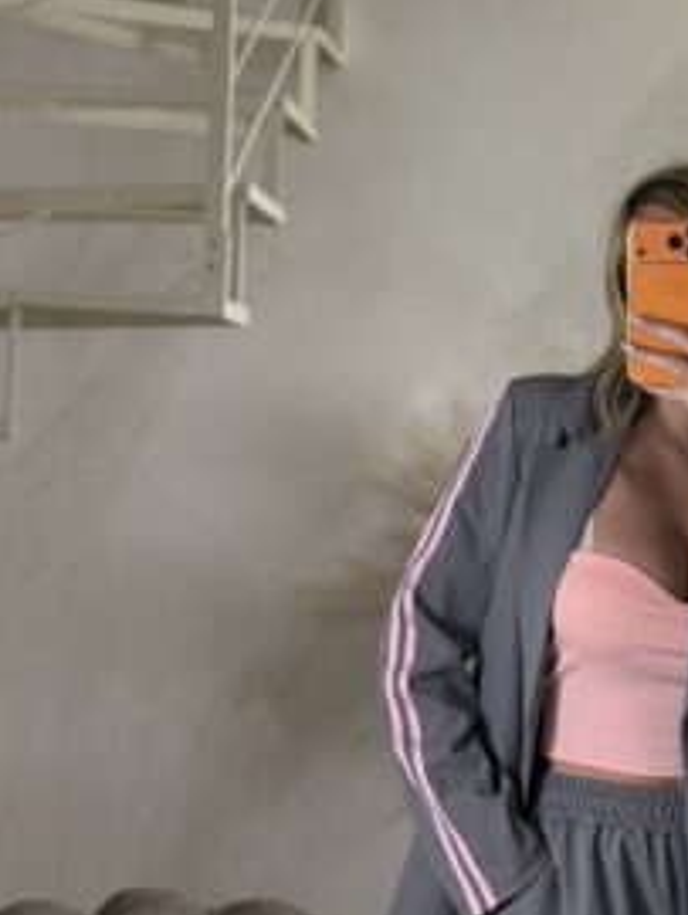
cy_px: 535
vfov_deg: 27.3
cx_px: 478
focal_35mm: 71
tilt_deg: -7.5
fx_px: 1879
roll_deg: -1.1
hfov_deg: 20.7
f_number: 1.78
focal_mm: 6.76
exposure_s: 1/100
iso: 80
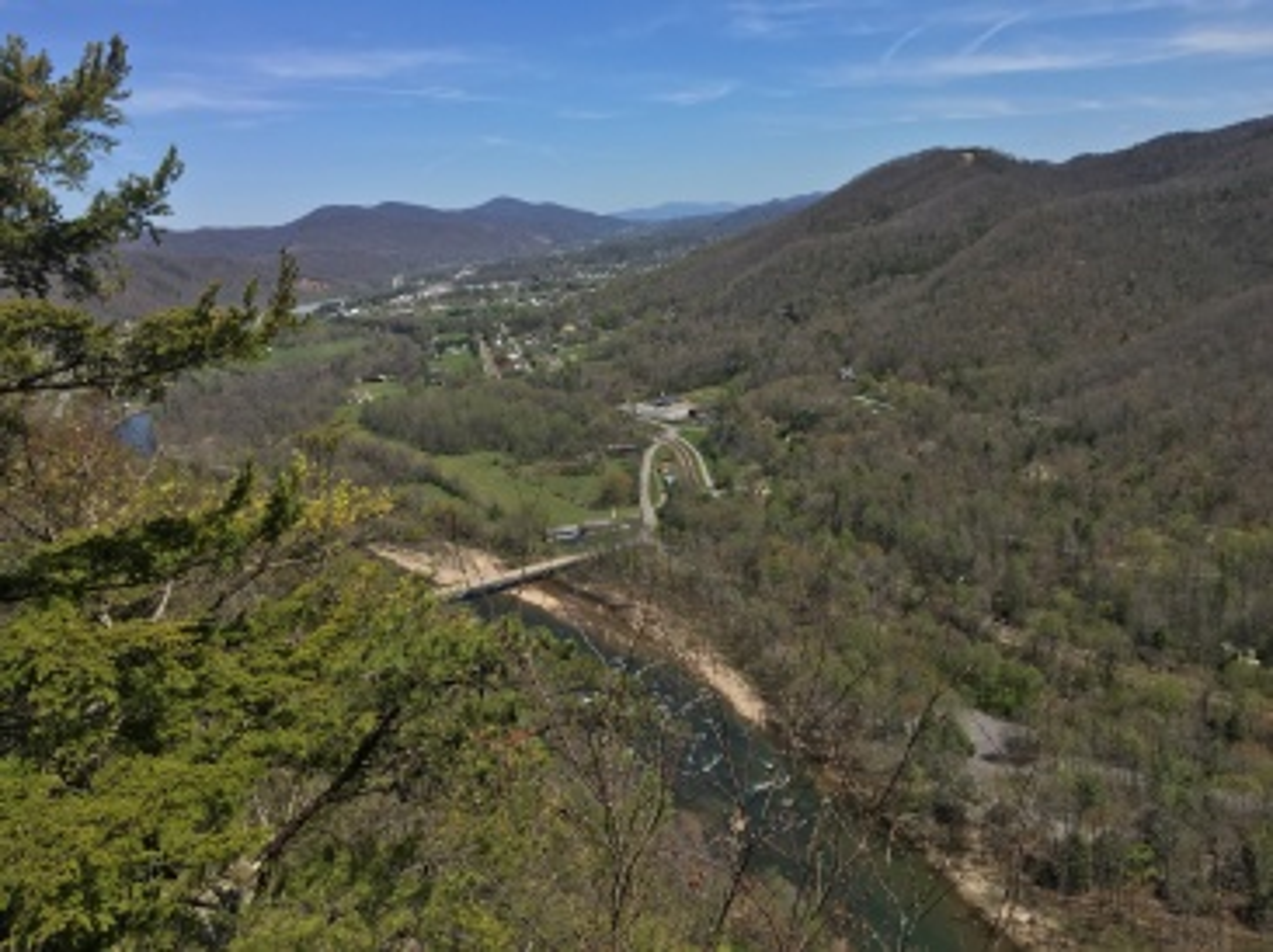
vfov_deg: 48.2
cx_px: 636
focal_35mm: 29
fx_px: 1066
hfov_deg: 61.7
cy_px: 476
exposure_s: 1/1637
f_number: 2.2
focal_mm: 4.15
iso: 25
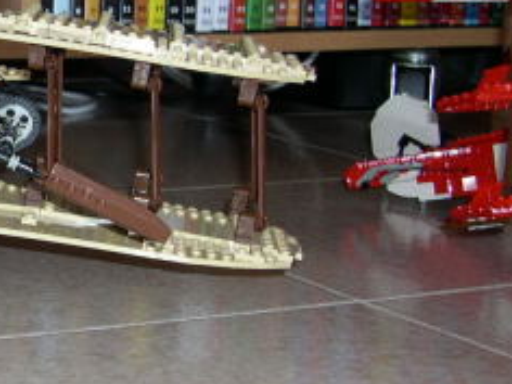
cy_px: 130
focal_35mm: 103
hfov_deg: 17.8
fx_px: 1523
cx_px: -167
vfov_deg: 14.3
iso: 100
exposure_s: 1/60
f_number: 2.8
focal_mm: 8
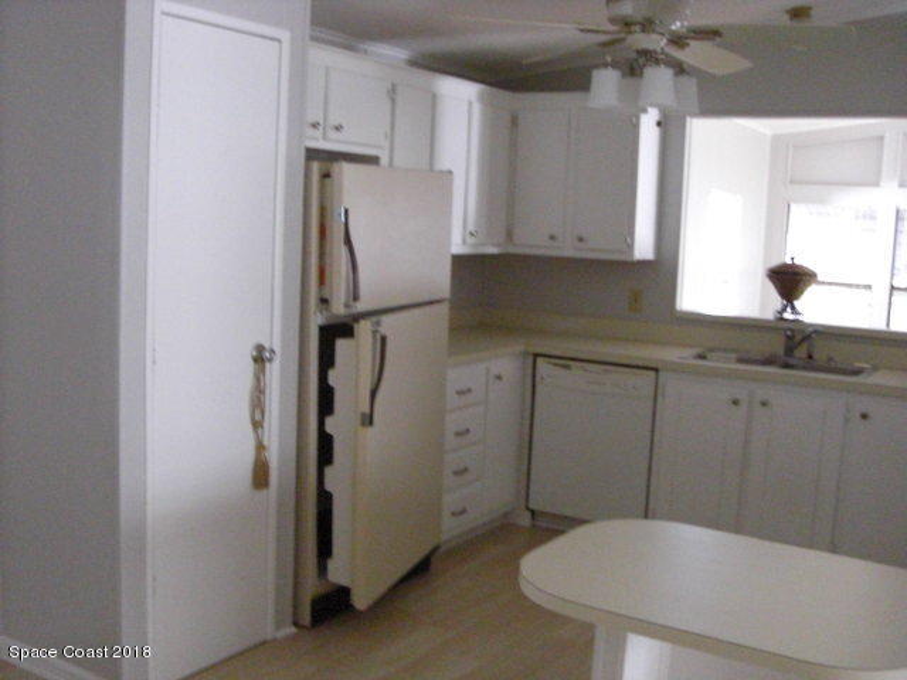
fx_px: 996
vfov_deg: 37.7
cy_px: 340
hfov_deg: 49.0
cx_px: 454
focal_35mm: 38
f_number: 2.7
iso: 800
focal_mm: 6.2
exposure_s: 1/60
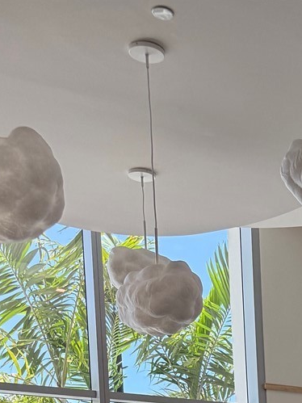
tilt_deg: -4.6
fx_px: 896
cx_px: 468
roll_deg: +0.2
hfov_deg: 17.1
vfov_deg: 20.7
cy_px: 644
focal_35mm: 77
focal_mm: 6.76
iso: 100
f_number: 1.78
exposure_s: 1/575
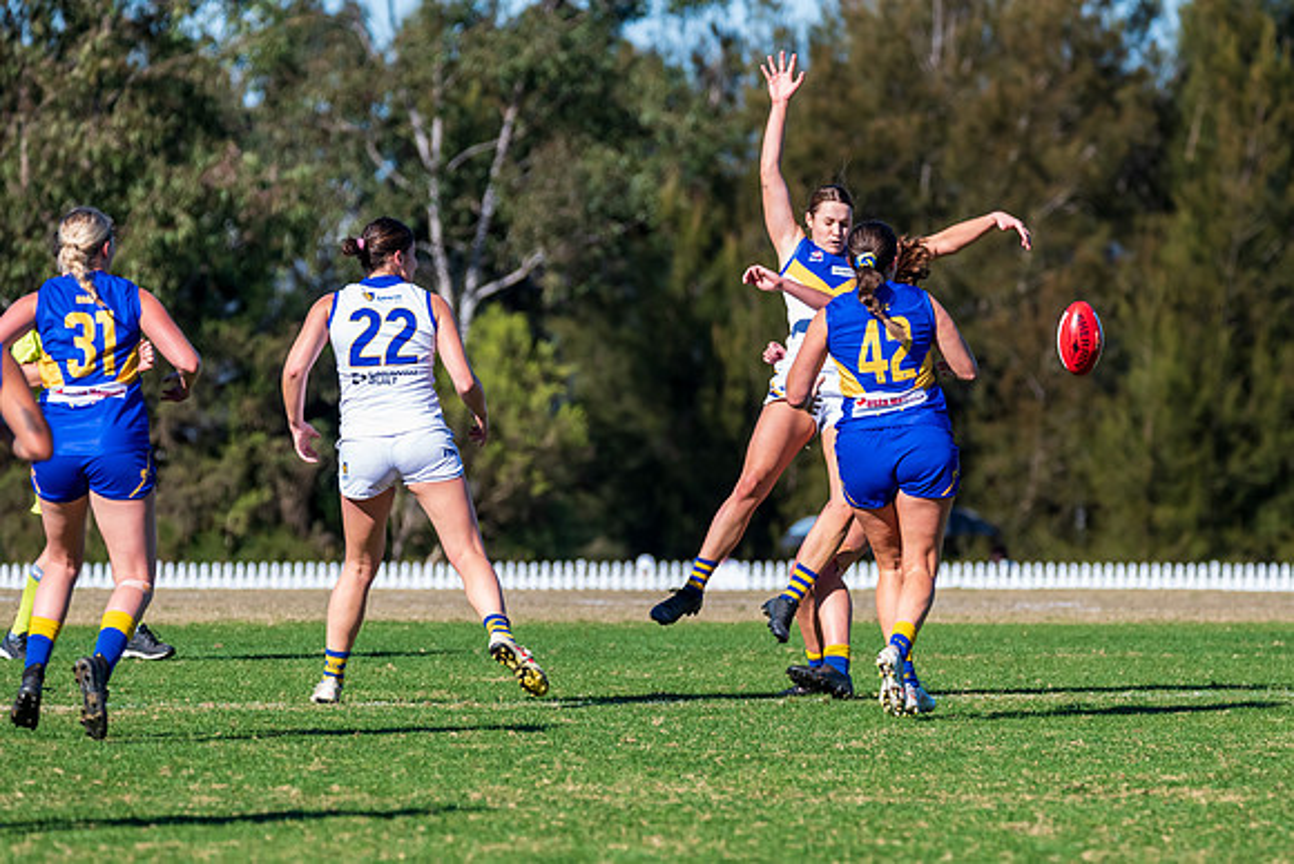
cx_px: 739
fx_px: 12417
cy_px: 424
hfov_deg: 6.0
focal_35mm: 345
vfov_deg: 4.0
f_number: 8
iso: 800
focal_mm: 300
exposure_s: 1/2000
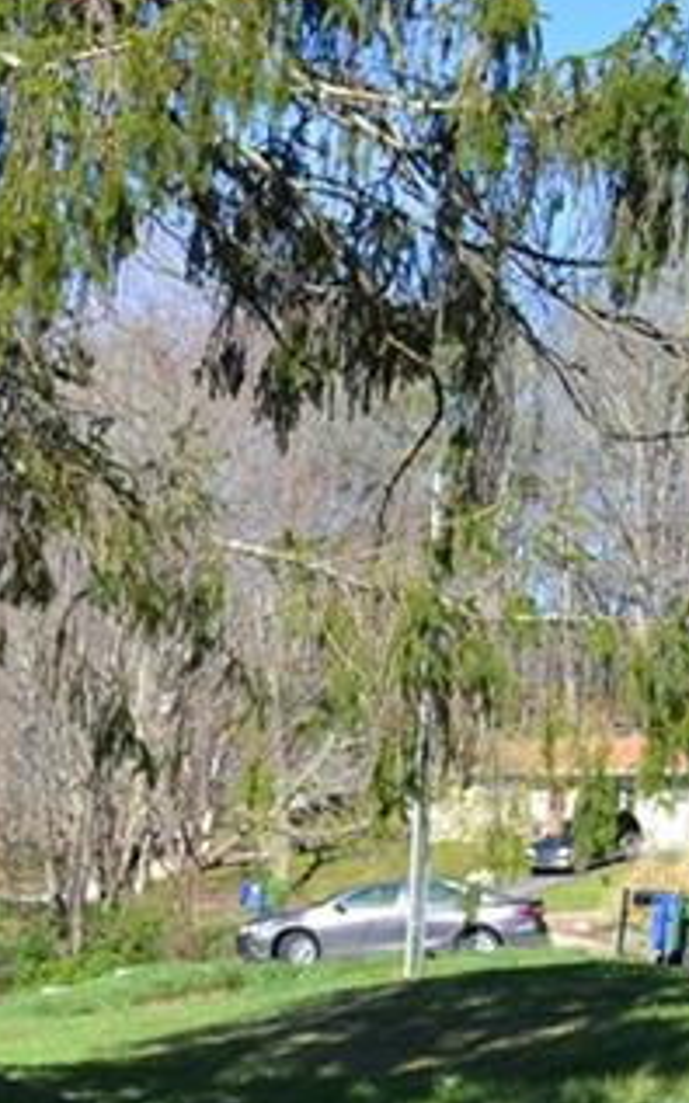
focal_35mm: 89
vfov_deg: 22.5
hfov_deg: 12.8
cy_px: 1079
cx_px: -706
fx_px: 2675
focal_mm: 18
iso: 100
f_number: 7.1
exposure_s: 1/160
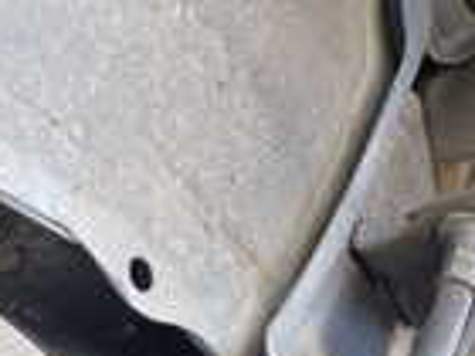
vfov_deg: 10.9
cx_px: 81
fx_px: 1770
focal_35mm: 129
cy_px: 600
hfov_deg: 15.2
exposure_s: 1/125
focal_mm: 5.4
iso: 320
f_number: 2.3
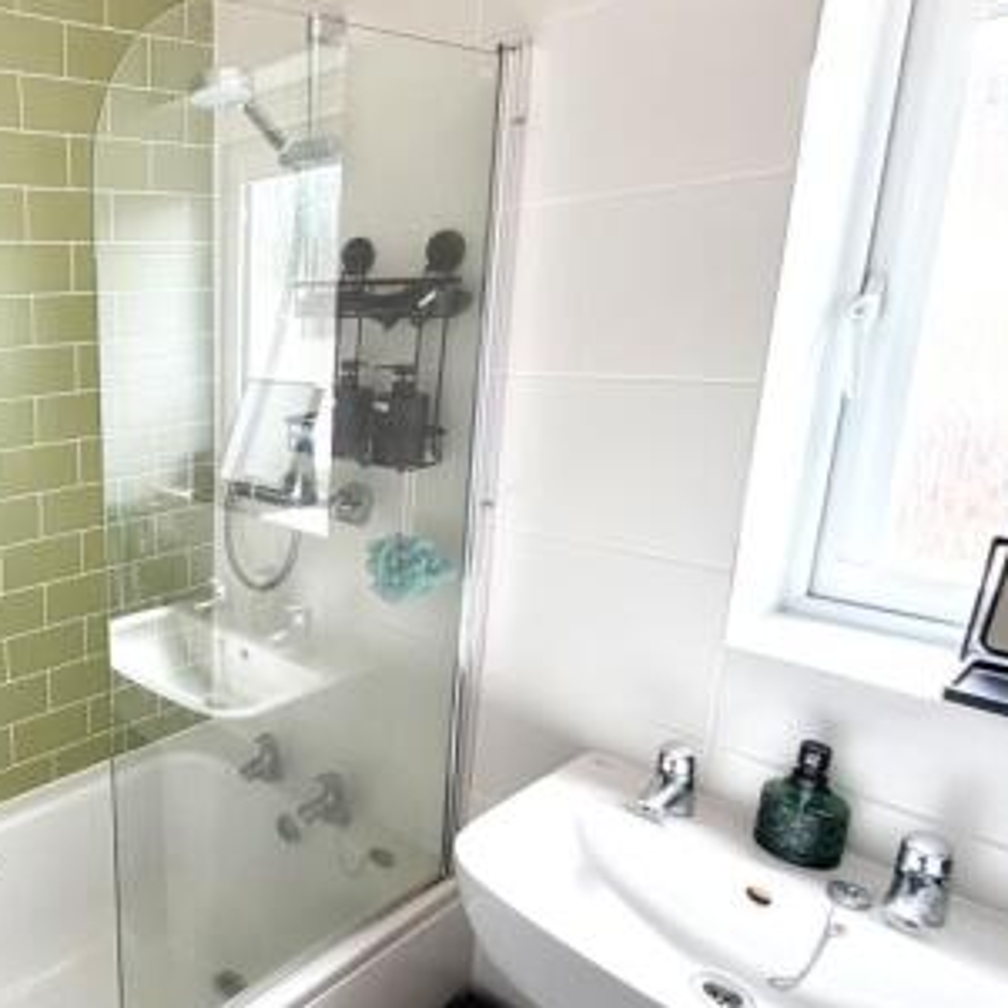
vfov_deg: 65.0
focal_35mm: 24
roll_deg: +3.2
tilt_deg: -11.3
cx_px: 45
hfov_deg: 53.9
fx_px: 791
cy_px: 487
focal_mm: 2.22
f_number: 2.2
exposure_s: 1/121
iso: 100
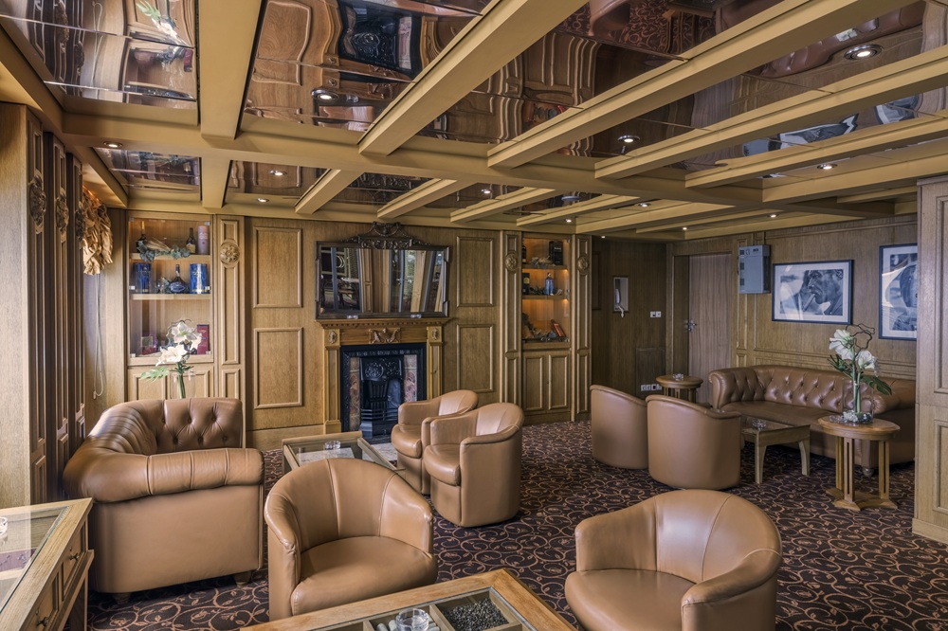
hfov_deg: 78.6
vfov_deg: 57.2
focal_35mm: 22
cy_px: 316
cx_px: 474
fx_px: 579
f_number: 11
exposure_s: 1/60
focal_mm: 22
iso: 200
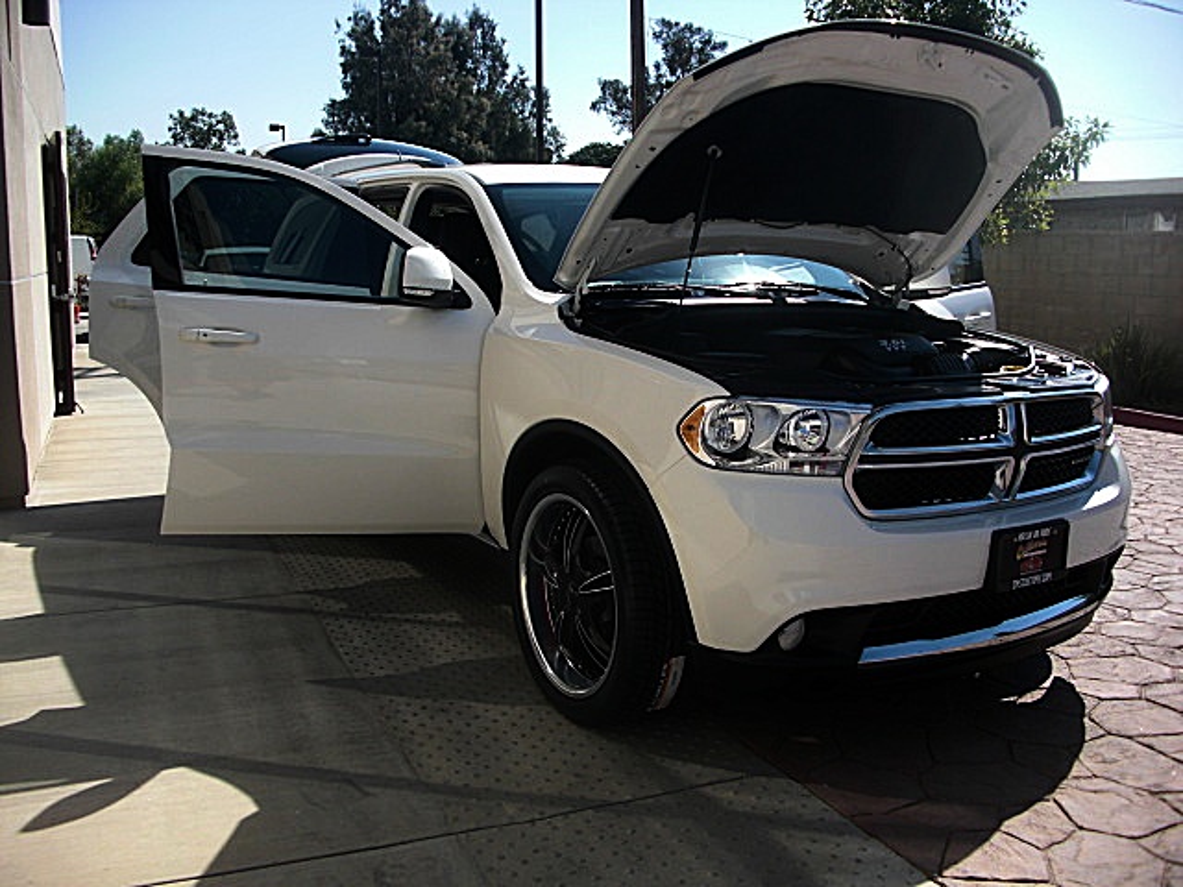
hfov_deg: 51.4
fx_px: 1230
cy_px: 444
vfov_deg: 39.7
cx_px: 592
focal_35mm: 36
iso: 50
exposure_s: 1/800
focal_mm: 6.3
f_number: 2.8
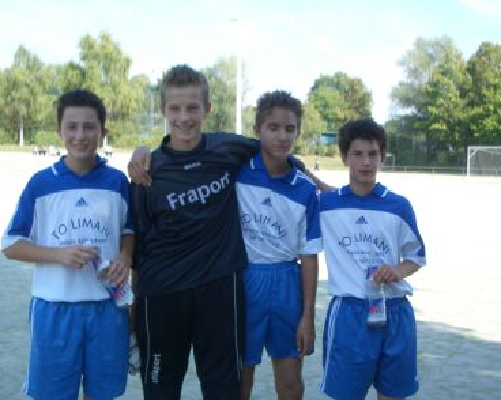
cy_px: 201
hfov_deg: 36.0
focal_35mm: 52
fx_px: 771
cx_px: 240
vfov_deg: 29.1
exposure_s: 1/320
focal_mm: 8.2
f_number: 3.1
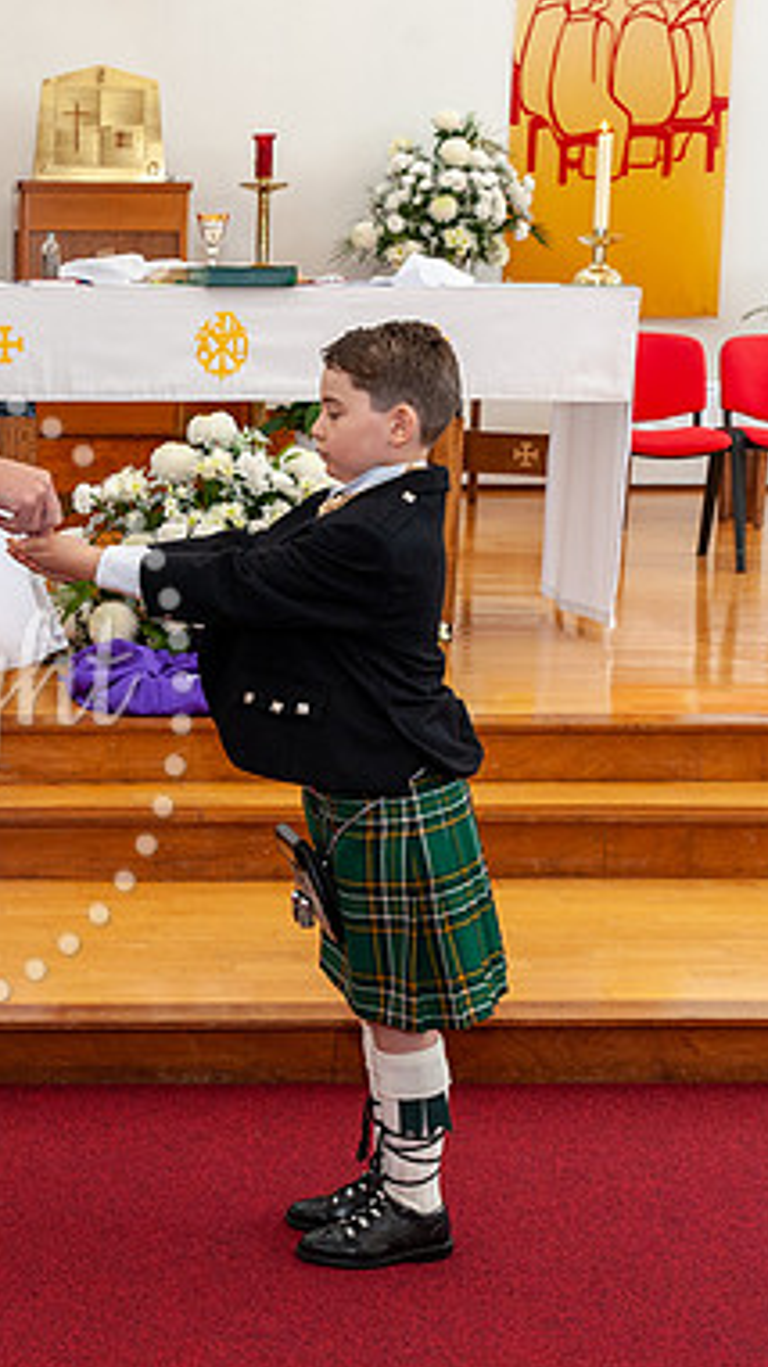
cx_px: -86
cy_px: 648
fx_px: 2283
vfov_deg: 33.3
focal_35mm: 63
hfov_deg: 18.4
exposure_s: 1/80
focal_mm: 35
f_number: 5.6
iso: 1250
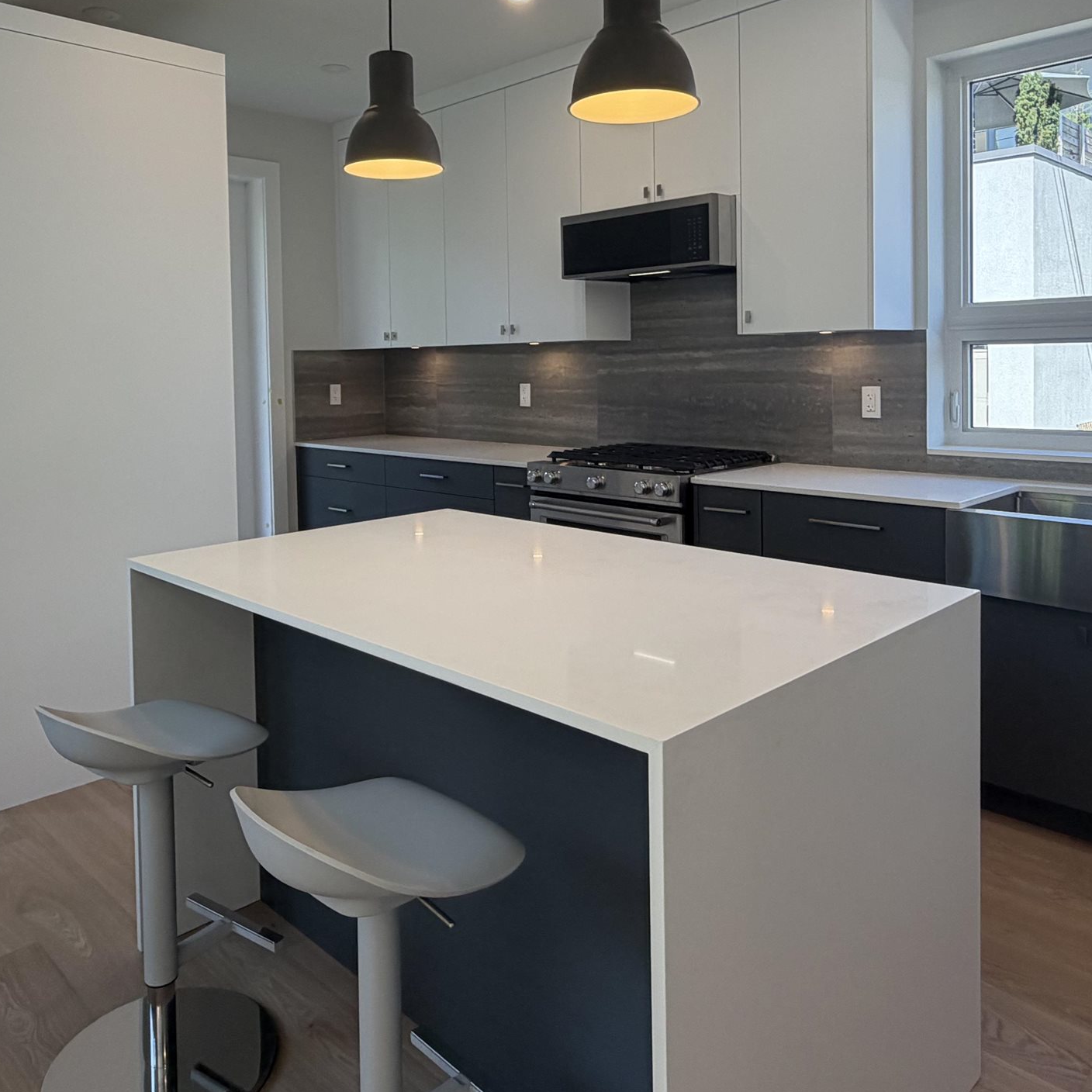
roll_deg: +1.6
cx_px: 523
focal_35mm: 27
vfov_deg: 58.1
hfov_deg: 59.1
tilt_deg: -1.2
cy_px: 388
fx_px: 964
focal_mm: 2.22
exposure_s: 1/120
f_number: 2.2
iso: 64
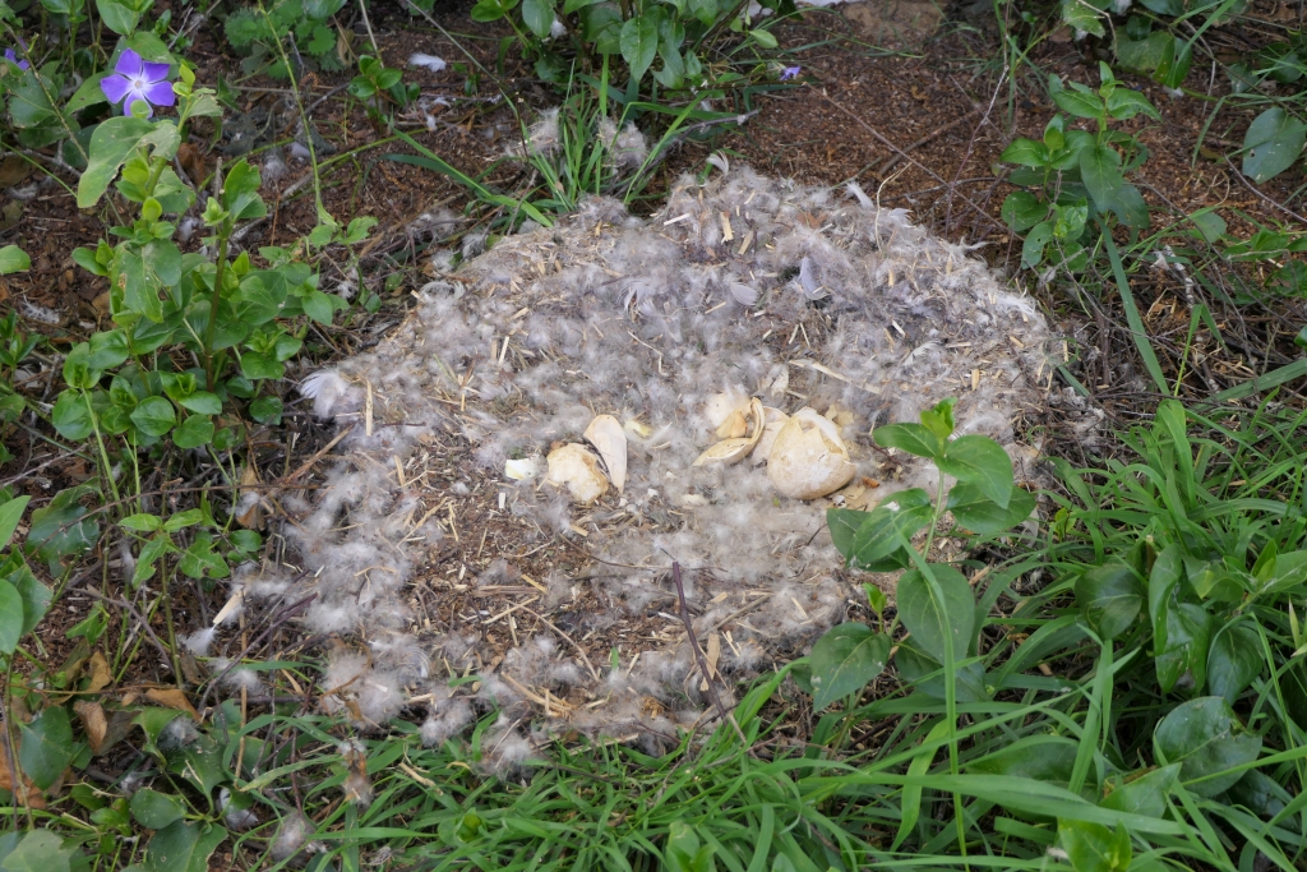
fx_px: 2142
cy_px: 436
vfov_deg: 23.0
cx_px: 654
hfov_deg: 33.9
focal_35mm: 59
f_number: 3.7
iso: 200
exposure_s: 1/50
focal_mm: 21.6
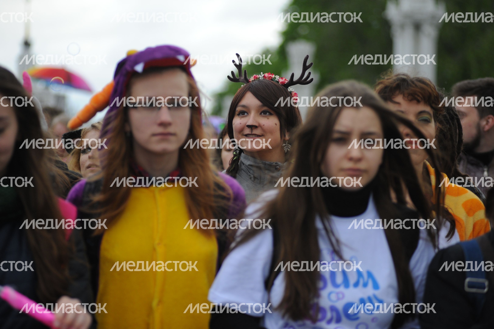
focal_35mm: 100
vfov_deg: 13.7
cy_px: 164
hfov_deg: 20.4
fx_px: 1371
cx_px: 247
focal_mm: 100
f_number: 2.8
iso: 800
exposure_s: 1/4000
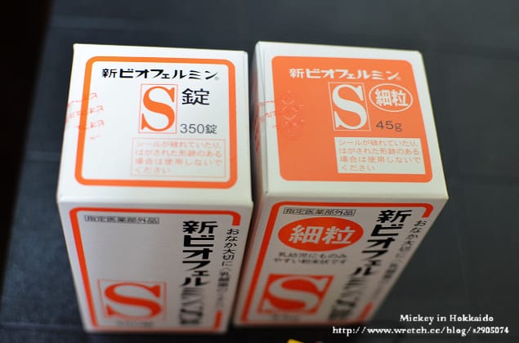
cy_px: 172
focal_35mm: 52
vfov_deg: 25.6
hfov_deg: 37.9
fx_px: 755
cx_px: 260
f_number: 3.5
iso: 1000
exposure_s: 1/25
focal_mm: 35
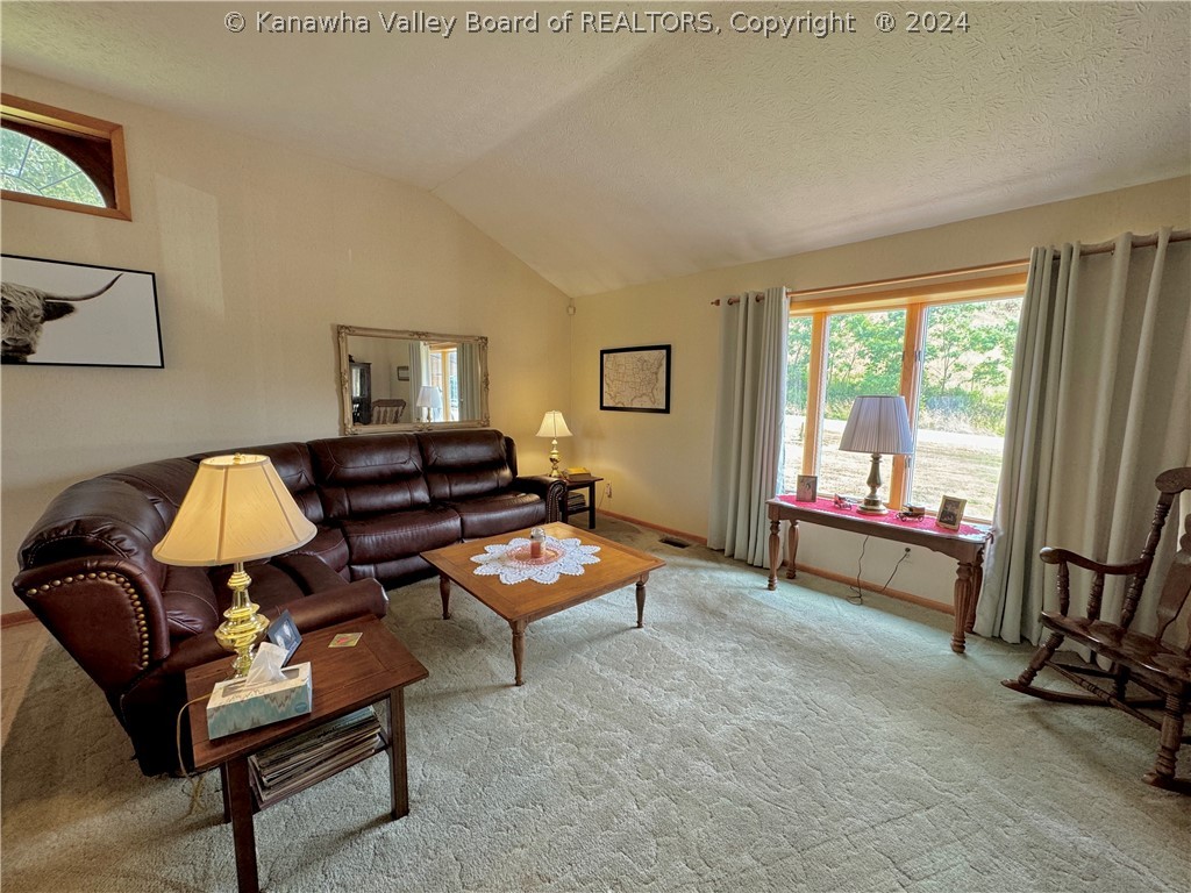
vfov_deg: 85.7
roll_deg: -0.5
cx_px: 596
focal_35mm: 14
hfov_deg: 102.1
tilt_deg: -7.9
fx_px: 482
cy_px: 446
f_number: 2.2
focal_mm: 2.22
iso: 200
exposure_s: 1/120
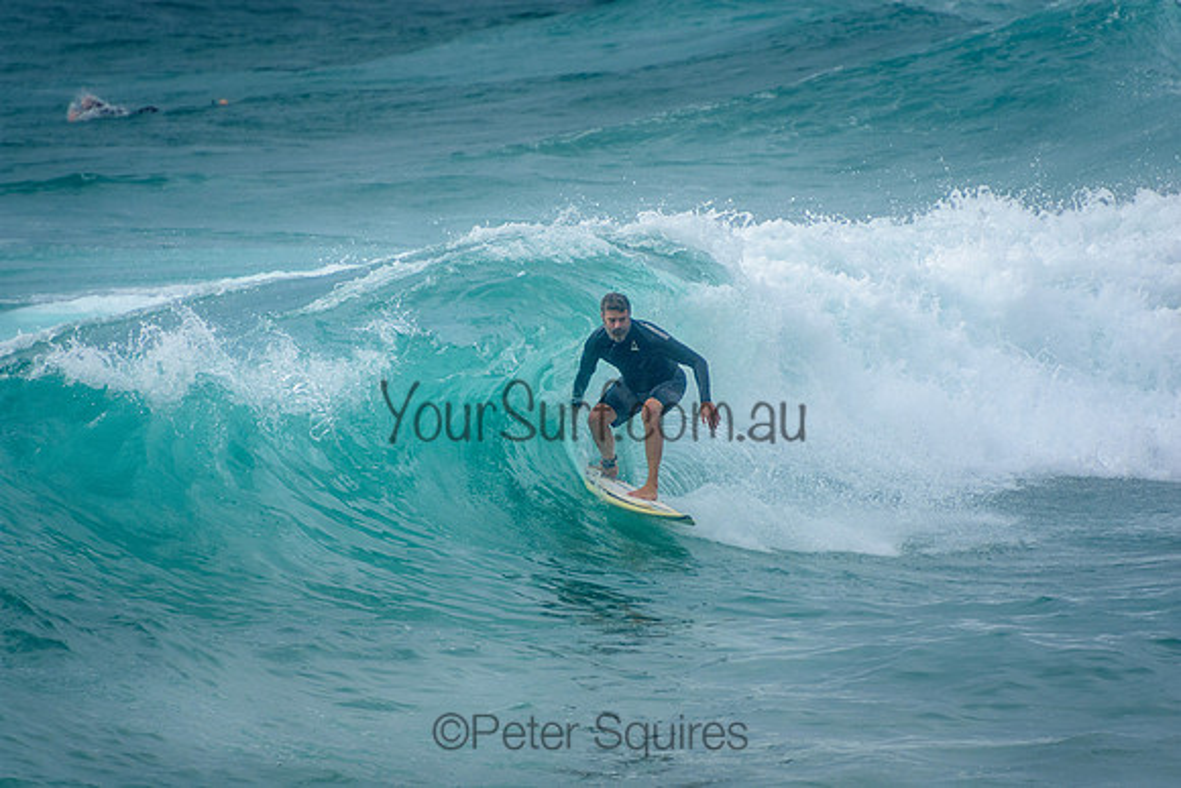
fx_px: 19687
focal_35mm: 600
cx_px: 590
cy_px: 394
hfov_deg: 3.4
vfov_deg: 2.3
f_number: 5.6
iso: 360
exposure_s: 1/2000
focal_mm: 400
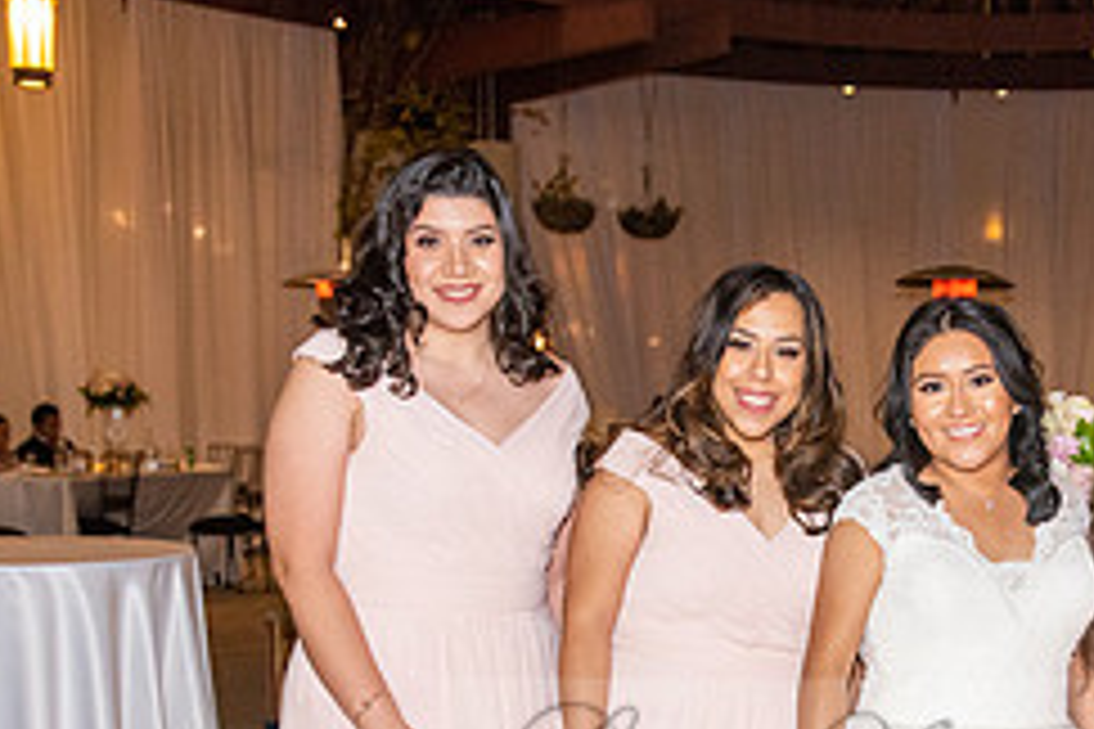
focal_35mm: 74
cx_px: 833
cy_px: 785
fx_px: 2249
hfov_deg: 26.9
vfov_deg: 17.8
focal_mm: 31
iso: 1600
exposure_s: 1/160
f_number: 4
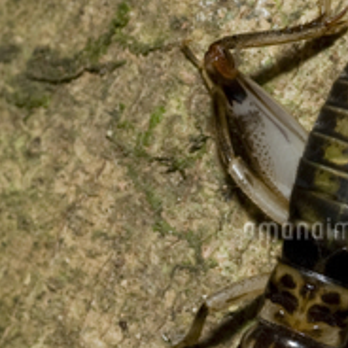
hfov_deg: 4.4
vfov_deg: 4.4
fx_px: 4538
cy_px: 233
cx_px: 323
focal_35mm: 399
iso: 200
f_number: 16
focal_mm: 90
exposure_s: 1/200
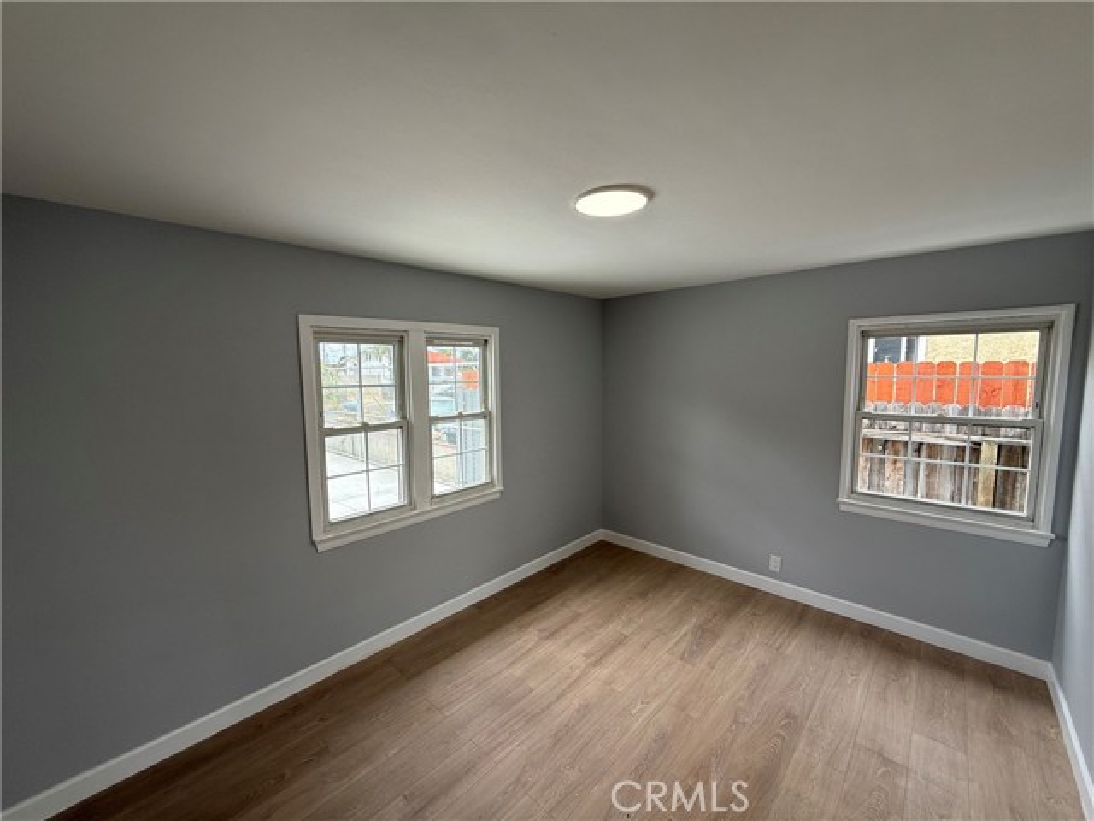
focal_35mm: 14
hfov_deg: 102.1
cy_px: 410
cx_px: 547
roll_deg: +1.3
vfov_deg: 85.7
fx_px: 442
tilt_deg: -4.8
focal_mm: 2.22
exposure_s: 1/224
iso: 64
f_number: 2.2
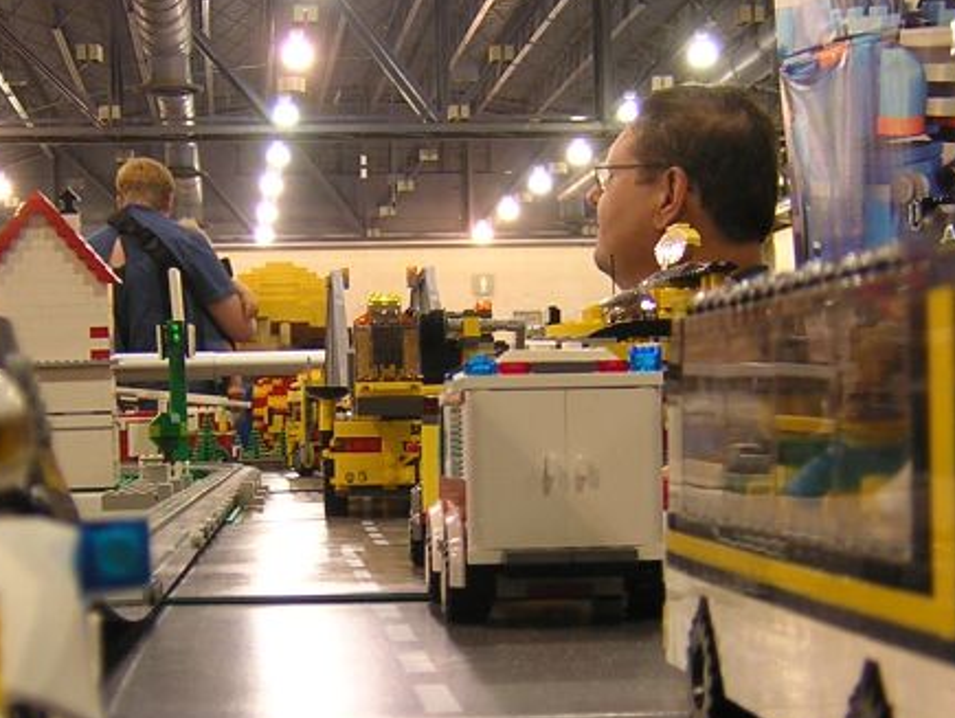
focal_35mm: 79
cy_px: 422
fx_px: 2181
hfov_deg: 24.7
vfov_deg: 18.7
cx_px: 424
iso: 100
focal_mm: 5.6
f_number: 2.8
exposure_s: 1/8.6
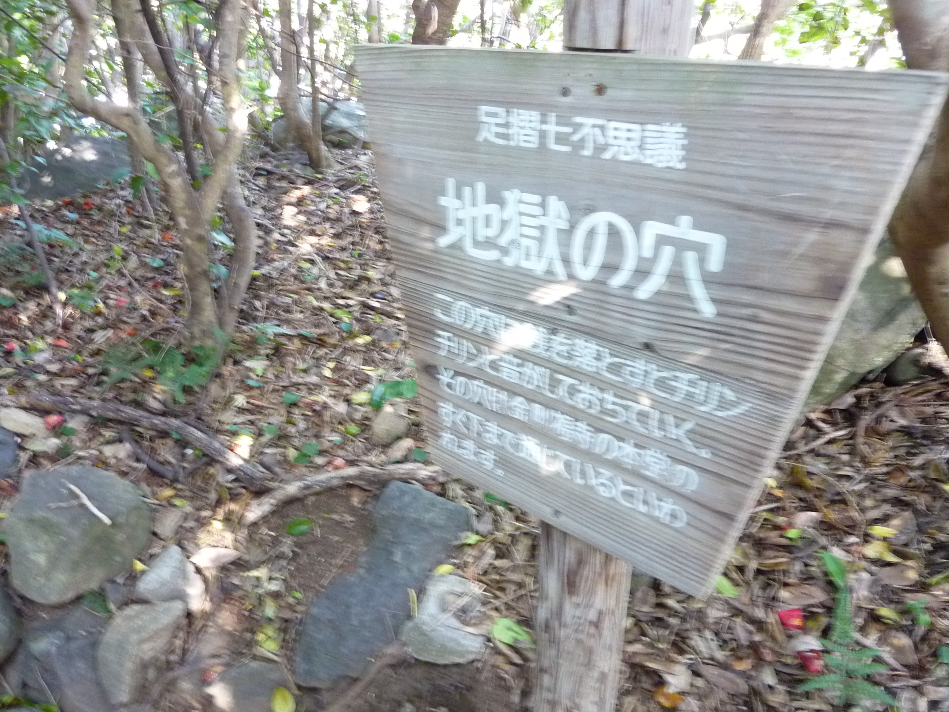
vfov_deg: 54.9
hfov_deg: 69.4
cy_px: 356
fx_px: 685
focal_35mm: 25
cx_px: 474
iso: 400
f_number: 3.3
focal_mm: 4.1
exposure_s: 1/8
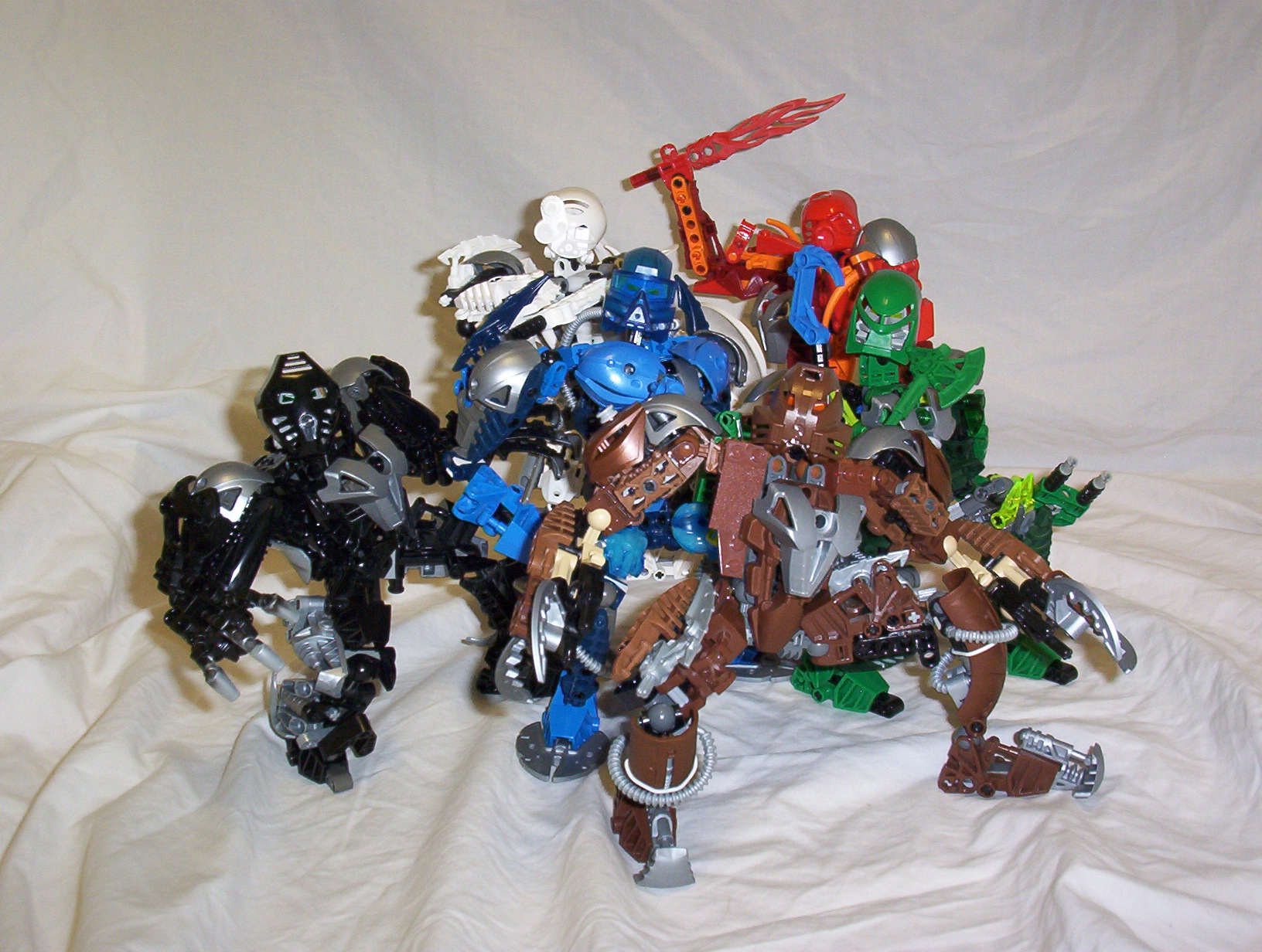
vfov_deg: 37.0
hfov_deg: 47.8
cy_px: 476
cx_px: 631
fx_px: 1425
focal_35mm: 39
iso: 140
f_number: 4.5
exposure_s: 1/30
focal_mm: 6
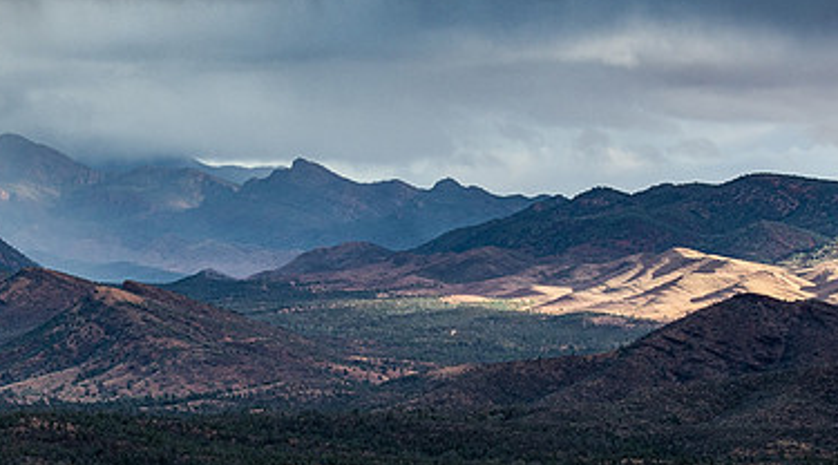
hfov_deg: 11.1
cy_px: 277
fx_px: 4319
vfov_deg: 6.2
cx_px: 382
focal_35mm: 195
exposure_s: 1/200
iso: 400
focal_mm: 80
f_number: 11
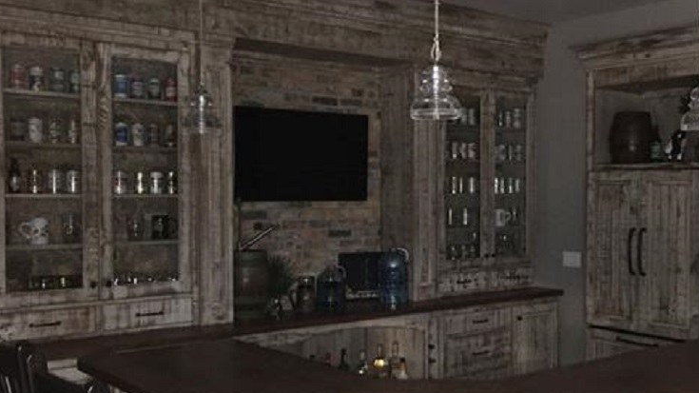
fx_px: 797
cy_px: 212
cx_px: 407
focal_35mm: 43
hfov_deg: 47.2
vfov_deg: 27.7
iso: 250
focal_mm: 4.15
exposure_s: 1/16
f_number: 2.2
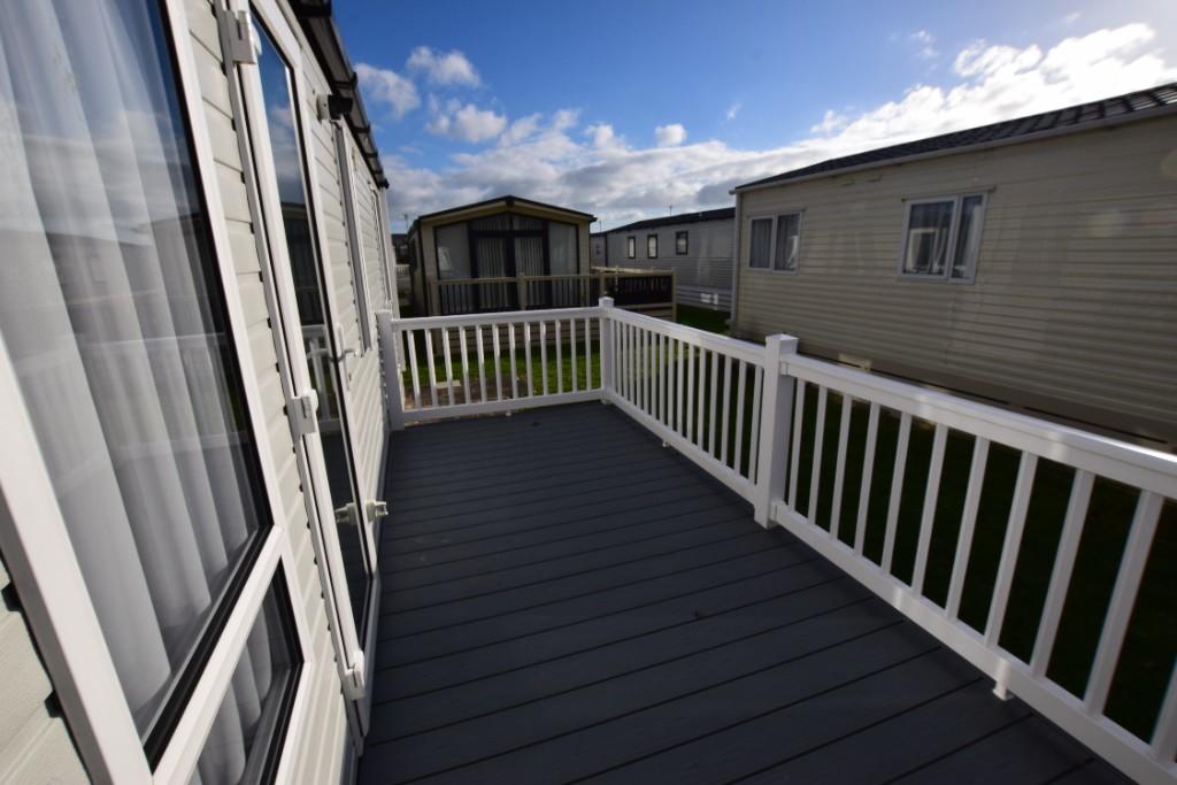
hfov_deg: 100.4
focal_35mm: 15
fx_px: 490
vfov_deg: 77.3
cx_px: 588
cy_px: 392
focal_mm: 10
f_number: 11
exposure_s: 1/500
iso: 250
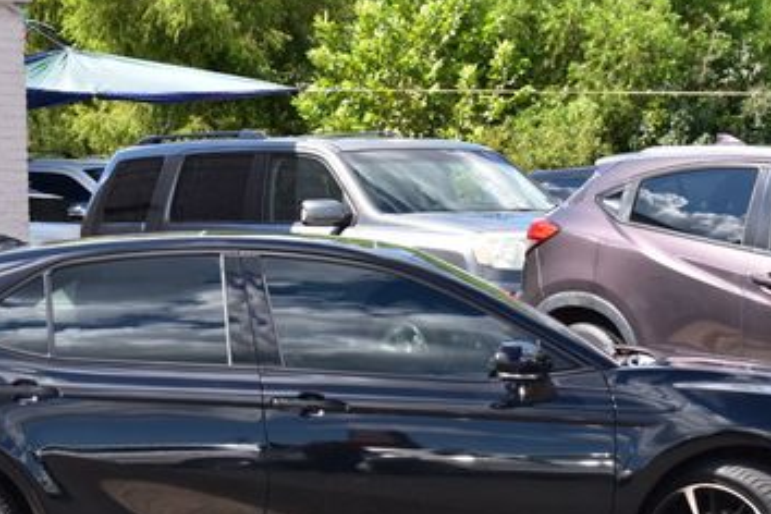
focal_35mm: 130
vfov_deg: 10.5
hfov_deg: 15.8
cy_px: 364
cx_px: 325
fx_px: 2784
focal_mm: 48
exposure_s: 1/320
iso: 400
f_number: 10
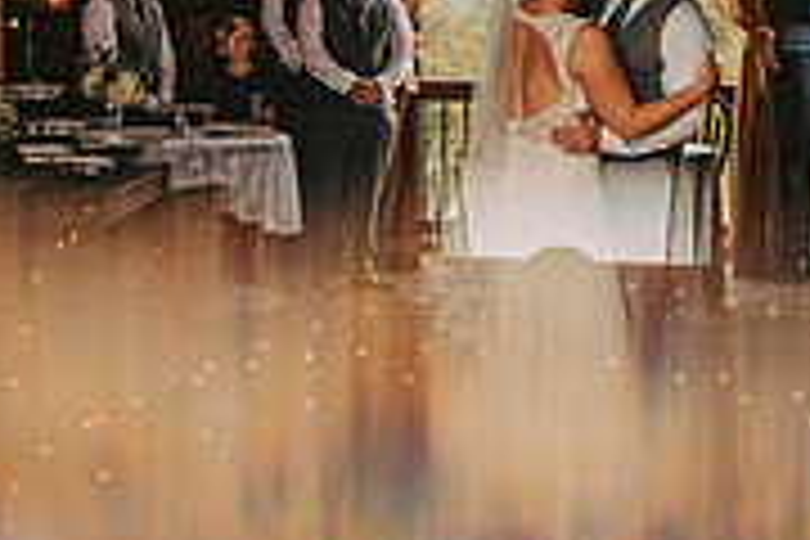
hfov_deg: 22.4
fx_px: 2025
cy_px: 74
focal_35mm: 90
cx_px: 603
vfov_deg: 15.1
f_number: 2.8
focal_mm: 28
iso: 400
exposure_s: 1/250
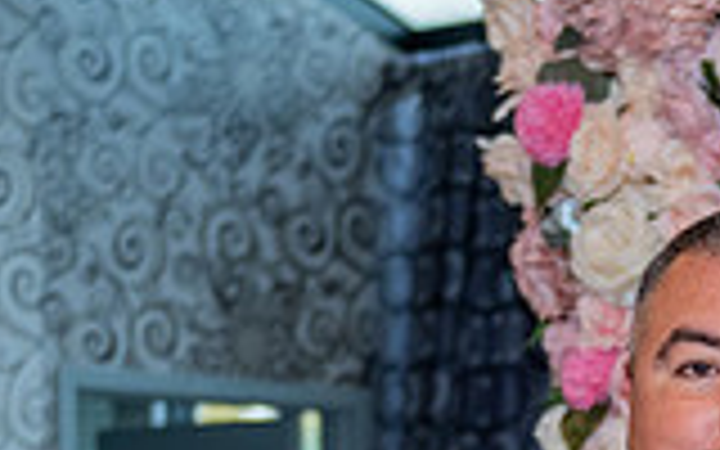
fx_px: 2904
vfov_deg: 8.6
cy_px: 767
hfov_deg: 13.8
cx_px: 824
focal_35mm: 148
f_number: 2.8
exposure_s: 1/200
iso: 1000
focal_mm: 40
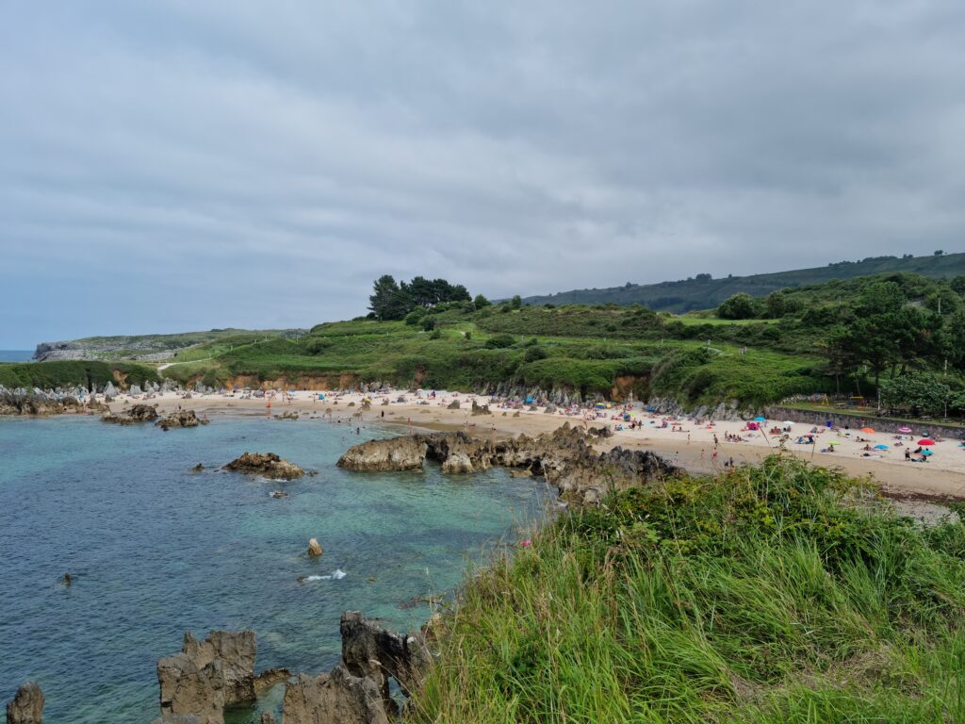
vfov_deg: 51.4
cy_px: 362
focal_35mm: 27
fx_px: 753
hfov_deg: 65.3
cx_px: 482
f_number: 2
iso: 25
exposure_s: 1/1268
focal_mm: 5.9
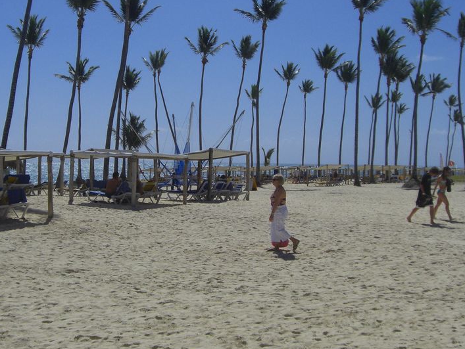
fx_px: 739
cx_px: 195
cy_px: 135
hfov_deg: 34.8
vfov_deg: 26.5
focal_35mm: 55
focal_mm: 6.2
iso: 64
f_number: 8
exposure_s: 1/500
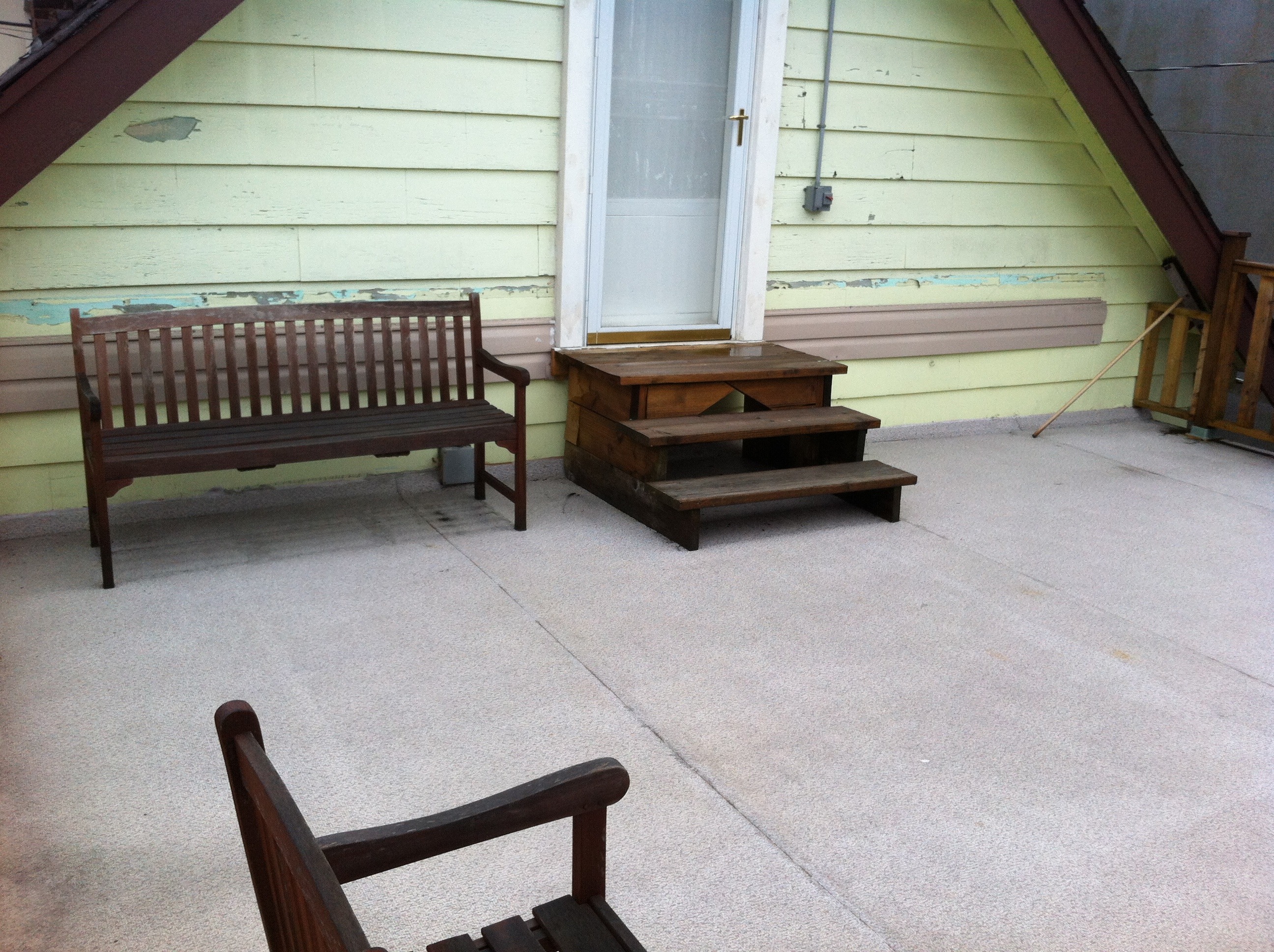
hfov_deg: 52.7
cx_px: 637
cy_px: 476
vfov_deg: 40.6
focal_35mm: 35
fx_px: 1286
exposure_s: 1/511
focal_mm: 3.85
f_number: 2.8
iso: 80
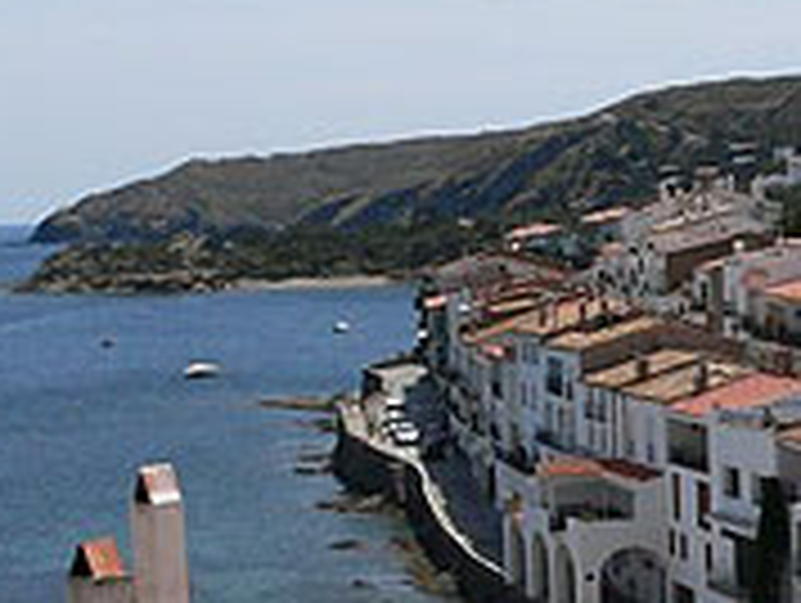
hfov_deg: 21.4
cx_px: 554
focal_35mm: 91
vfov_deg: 16.3
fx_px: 2109
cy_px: 302
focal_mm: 6
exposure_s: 1/500
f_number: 5.6
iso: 80
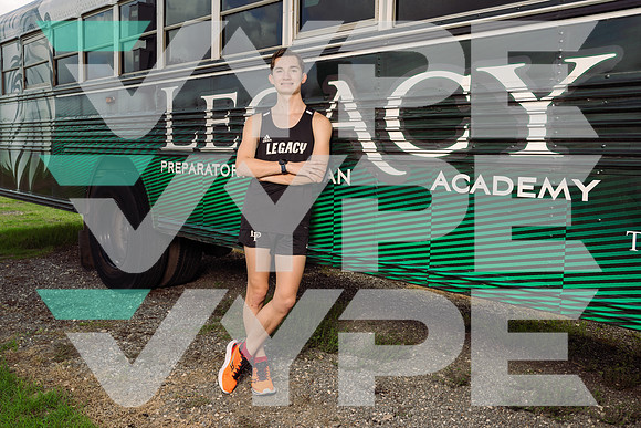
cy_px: 214
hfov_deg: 54.4
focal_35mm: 35
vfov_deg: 37.9
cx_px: 320
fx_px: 623
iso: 50
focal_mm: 35
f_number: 7.1
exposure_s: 1/250
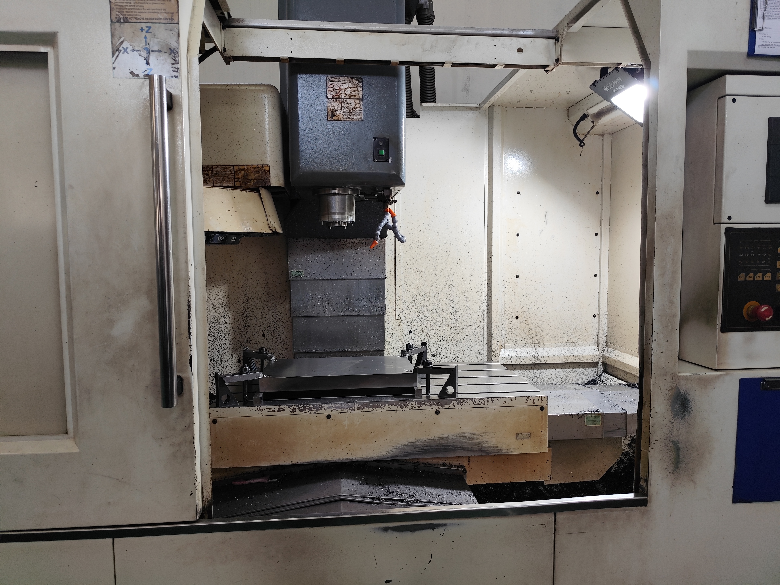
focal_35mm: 23
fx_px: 518
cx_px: 390
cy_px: 292
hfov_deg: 73.9
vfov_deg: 58.9
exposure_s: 1/100
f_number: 1.65
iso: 100
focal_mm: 6.14
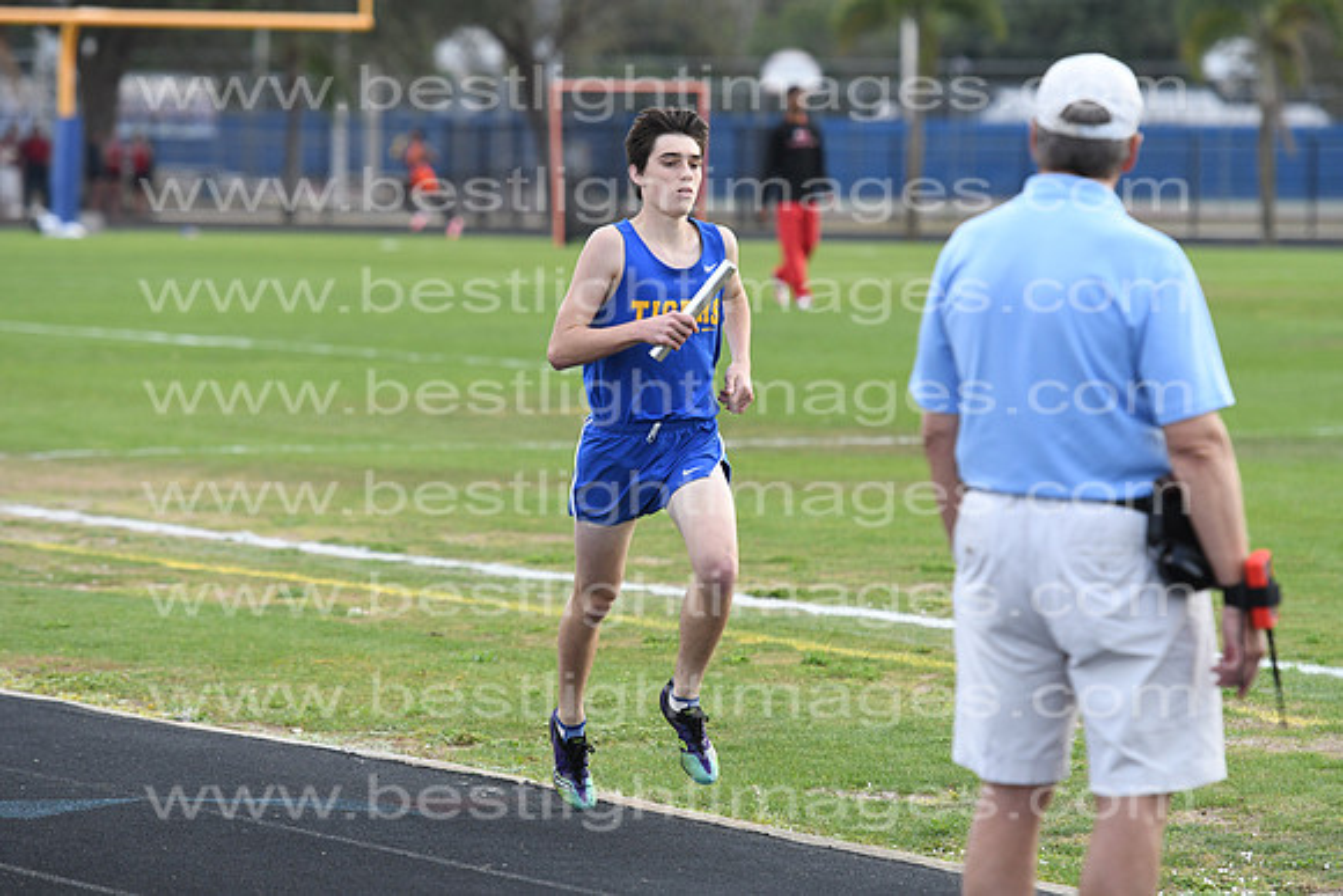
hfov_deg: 8.3
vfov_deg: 5.6
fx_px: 9235
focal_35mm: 248
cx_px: 672
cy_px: 448
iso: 800
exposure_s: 1/1600
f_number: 4
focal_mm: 165
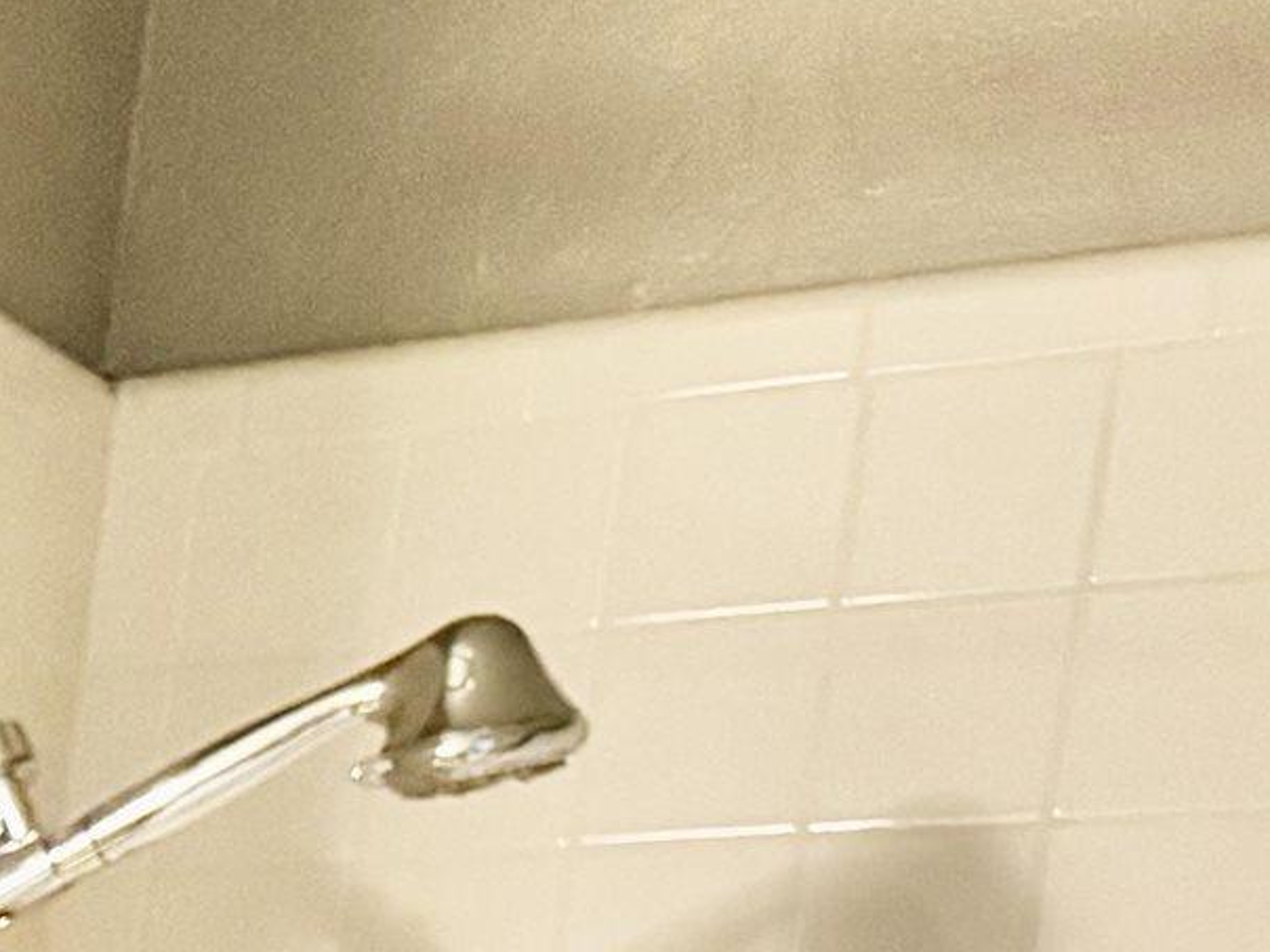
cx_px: -1651
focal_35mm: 122
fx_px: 4476
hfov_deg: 12.9
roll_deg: -5.1
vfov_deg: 10.4
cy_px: 2297
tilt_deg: -7.4
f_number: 1.78
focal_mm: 6.76
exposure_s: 1/60
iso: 640
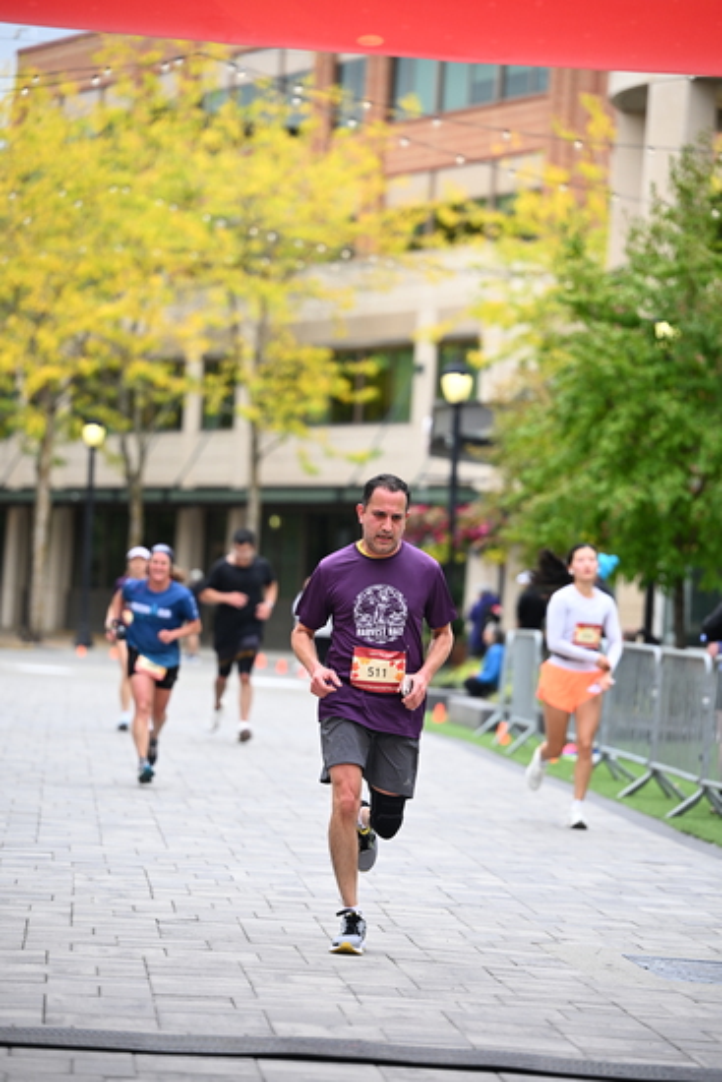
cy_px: 541
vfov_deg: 15.8
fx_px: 3908
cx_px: 361
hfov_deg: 10.6
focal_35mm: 130
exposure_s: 1/2000
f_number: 2.8
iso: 640
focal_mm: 130
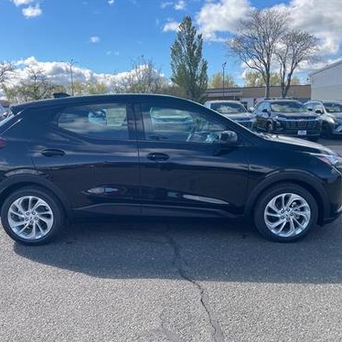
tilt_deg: -11.2
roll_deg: +1.9
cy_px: 170
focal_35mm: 31
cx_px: 166
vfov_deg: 52.5
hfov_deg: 52.5
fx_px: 347
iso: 32
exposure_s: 1/1159
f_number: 1.6
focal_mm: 4.2
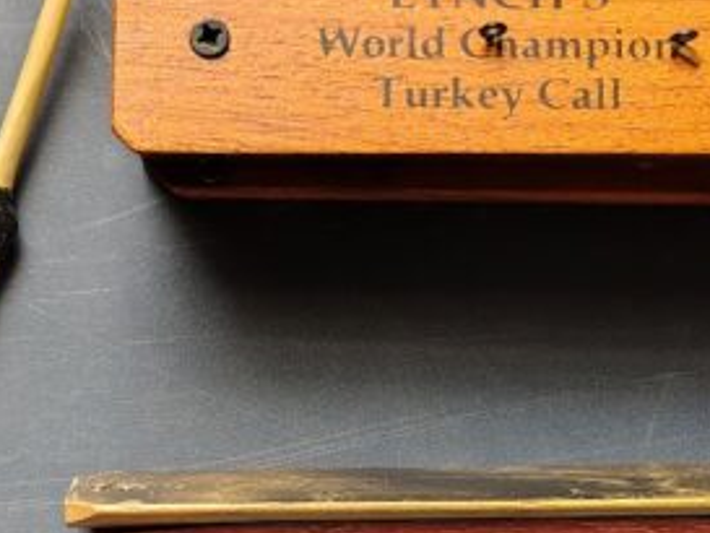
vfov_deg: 16.4
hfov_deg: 21.7
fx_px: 1847
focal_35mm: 90
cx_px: 237
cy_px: 387
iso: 1020
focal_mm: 5.56
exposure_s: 1/50
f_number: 1.8
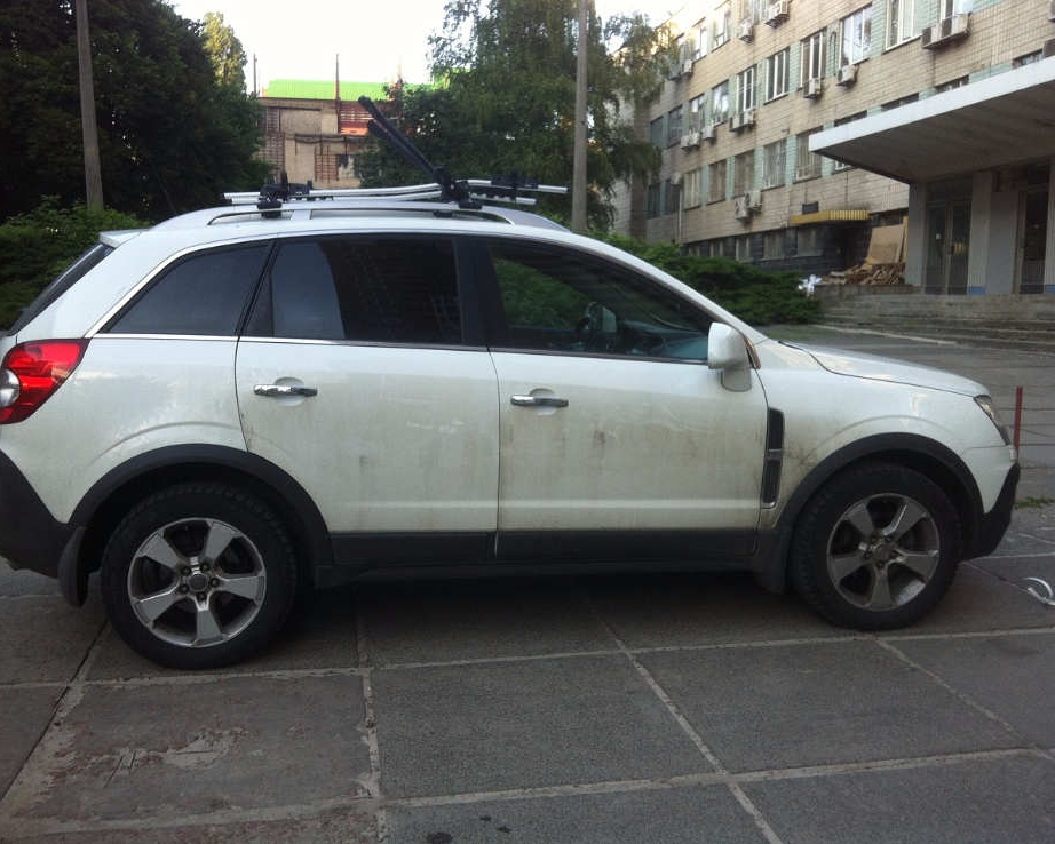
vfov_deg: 40.1
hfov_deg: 49.0
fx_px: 1156
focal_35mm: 37
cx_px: 492
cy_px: 418
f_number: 2.8
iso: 80
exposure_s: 1/146
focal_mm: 3.85
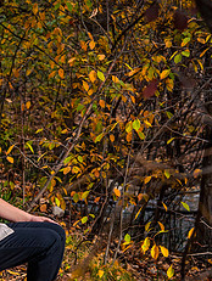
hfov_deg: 9.6
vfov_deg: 12.8
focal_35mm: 154
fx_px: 1254
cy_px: 169
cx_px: 58
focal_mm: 58
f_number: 4.5
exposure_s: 1/100
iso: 1000
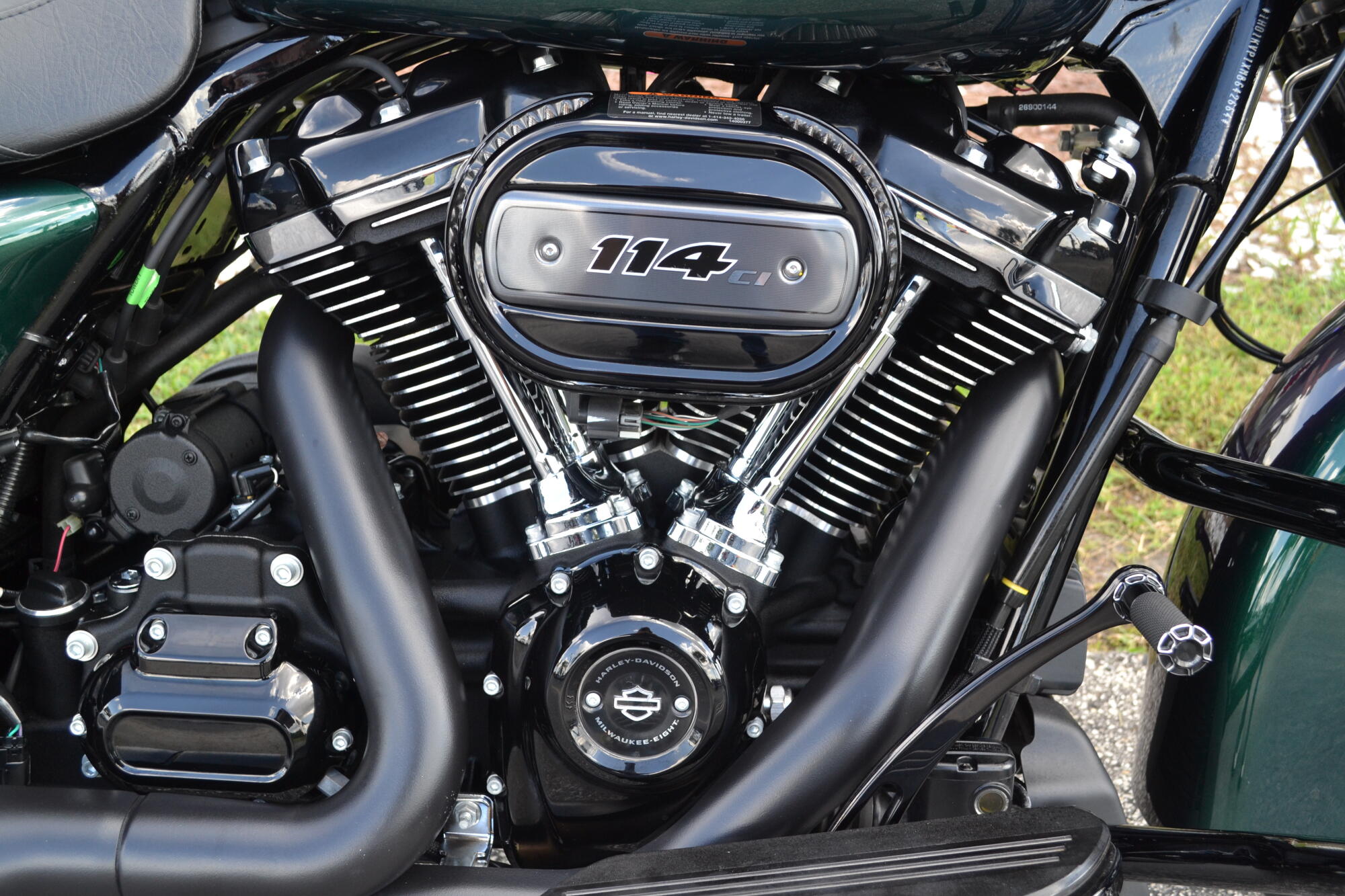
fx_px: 1345
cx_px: 672
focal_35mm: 36
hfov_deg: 53.1
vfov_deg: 36.9
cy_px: 448
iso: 360
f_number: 5.6
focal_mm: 24
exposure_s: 1/125
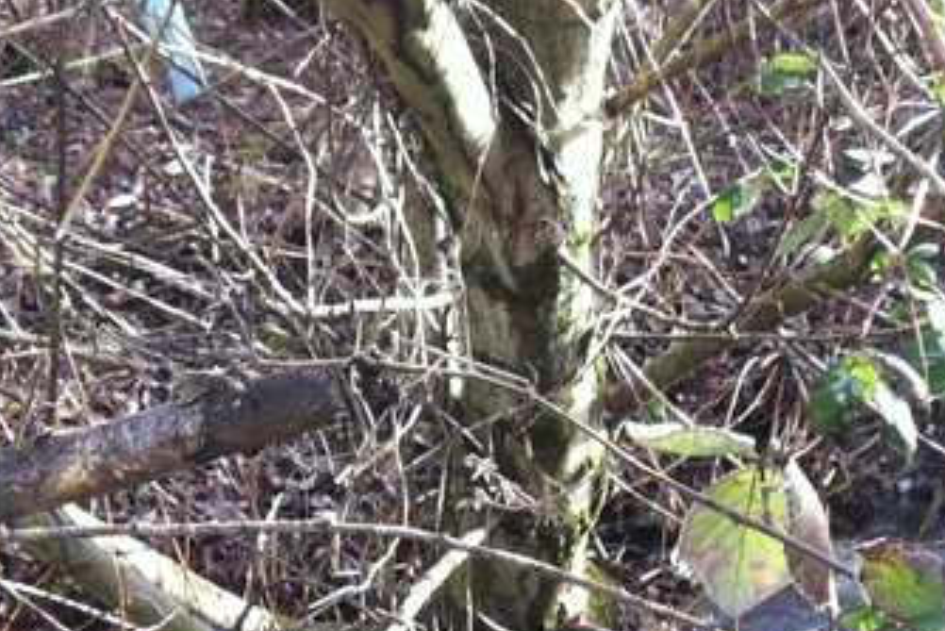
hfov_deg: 20.0
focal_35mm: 98
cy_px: 855
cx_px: 1016
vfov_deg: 13.4
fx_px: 2573
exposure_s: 1/120
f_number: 2.8
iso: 125
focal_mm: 3.85
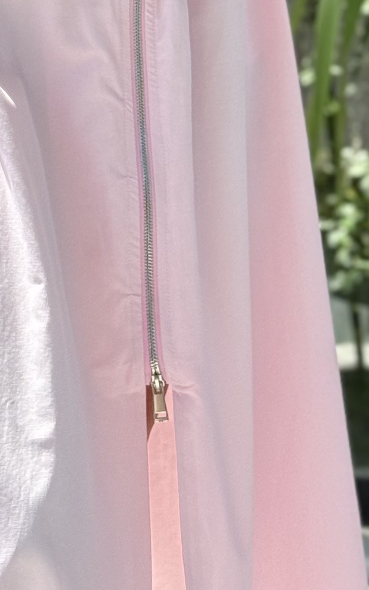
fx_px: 2414
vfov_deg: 13.2
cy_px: -279
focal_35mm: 150
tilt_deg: -20.5
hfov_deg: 8.7
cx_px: 100
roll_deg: +3.4
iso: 80
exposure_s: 1/427
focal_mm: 6.76
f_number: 1.78
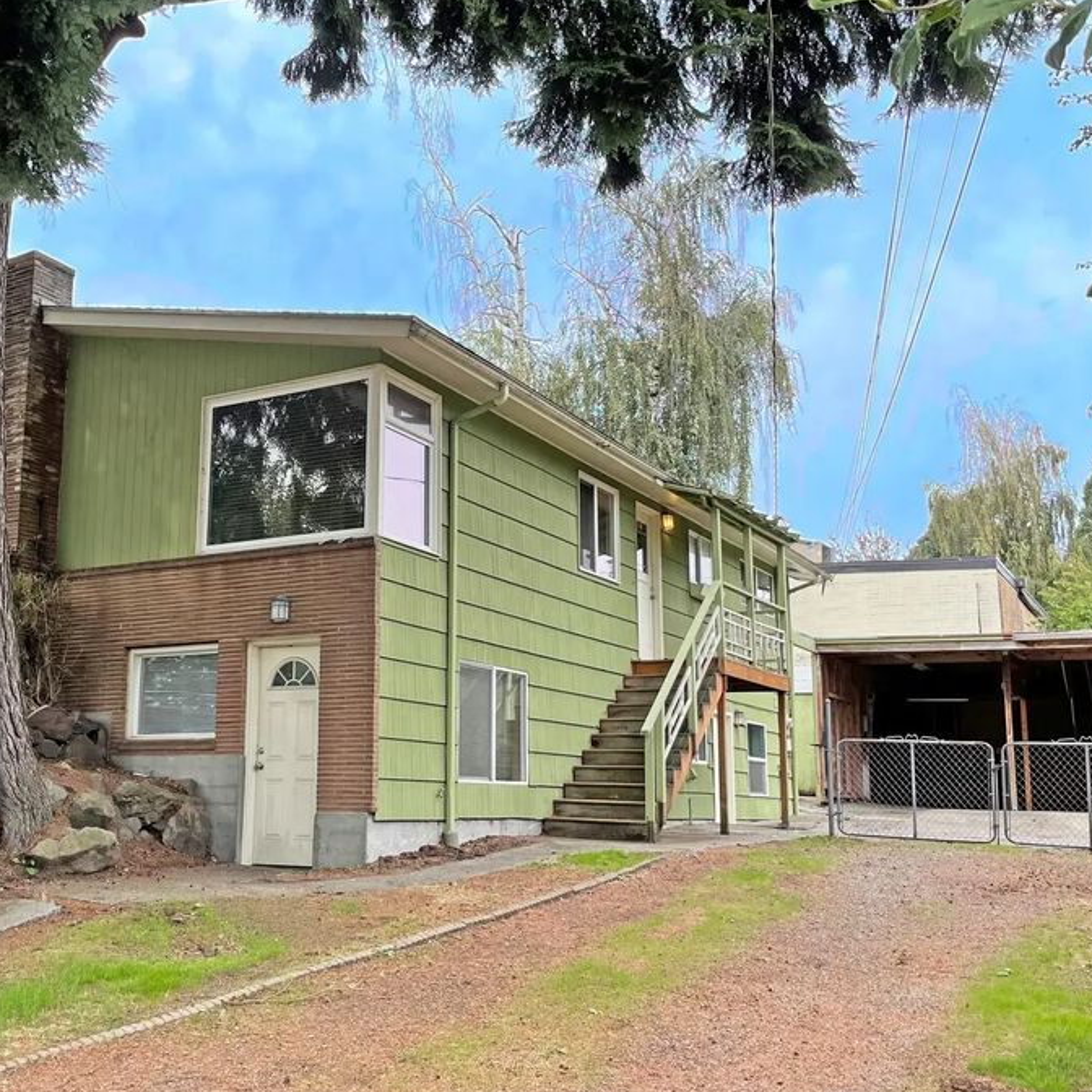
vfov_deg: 47.2
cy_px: 588
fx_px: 1249
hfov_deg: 46.8
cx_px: 410
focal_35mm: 35
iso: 32
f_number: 1.6
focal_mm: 4.2
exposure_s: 1/1135
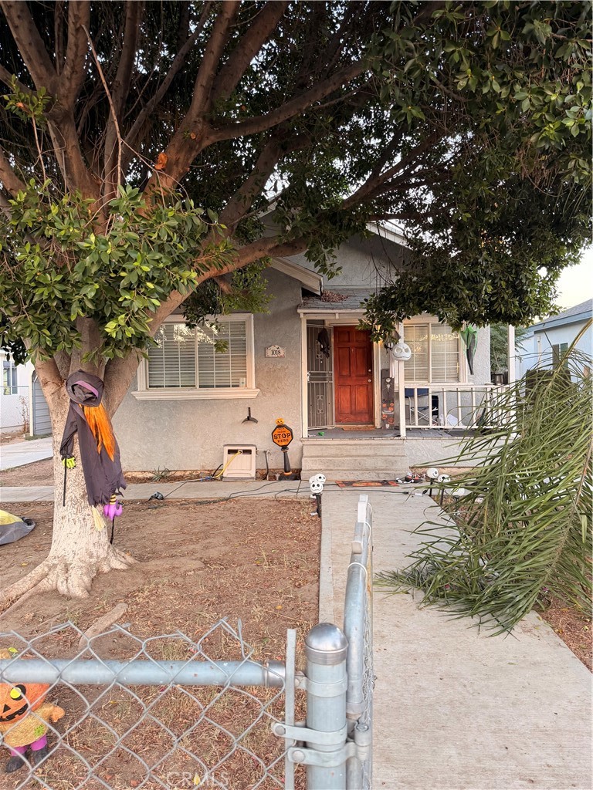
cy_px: 395
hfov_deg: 56.8
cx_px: 296
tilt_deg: -1.6
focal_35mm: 24
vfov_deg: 71.6
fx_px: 548
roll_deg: +2.4
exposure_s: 1/110
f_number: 1.78
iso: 200
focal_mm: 6.76
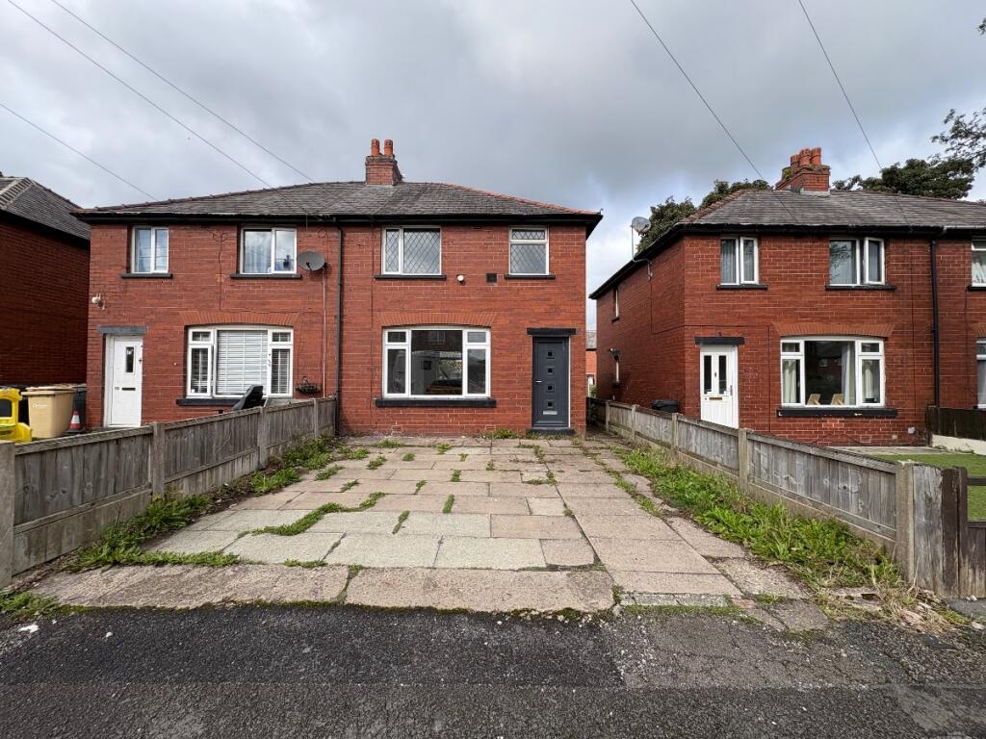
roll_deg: +0.6
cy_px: 370
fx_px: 399
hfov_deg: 102.1
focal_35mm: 14
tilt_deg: +2.4
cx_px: 493
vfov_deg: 85.7
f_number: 2.2
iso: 50
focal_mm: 2.22
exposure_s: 1/1006
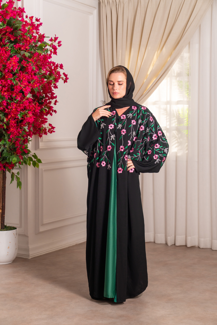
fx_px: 633
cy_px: 162
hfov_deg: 19.5
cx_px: 108
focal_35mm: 70
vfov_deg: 28.8
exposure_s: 1/160
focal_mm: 70
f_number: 5.6
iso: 500
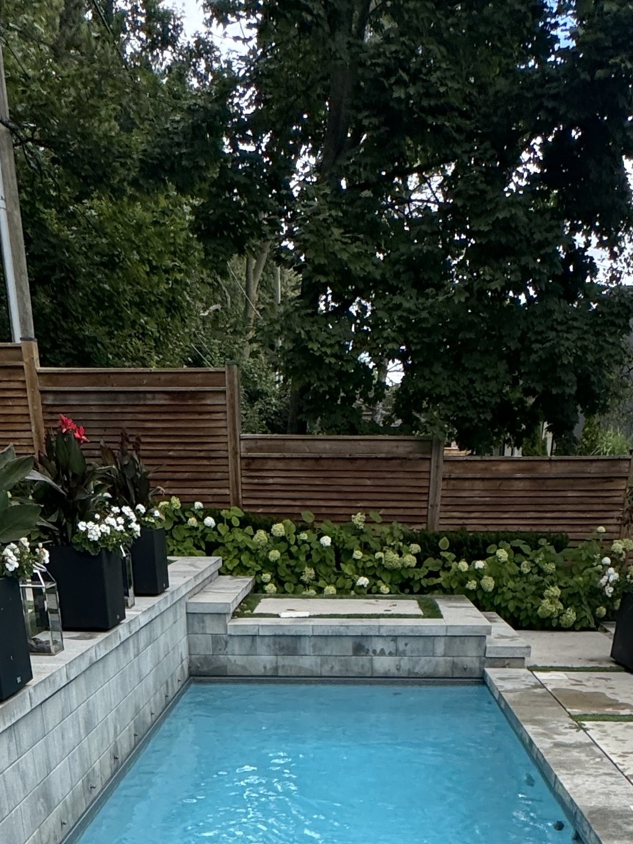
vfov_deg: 37.4
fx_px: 926
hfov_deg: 37.7
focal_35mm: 38
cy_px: 1008
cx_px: 327
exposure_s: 1/669
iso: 40
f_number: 2.2
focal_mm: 2.22
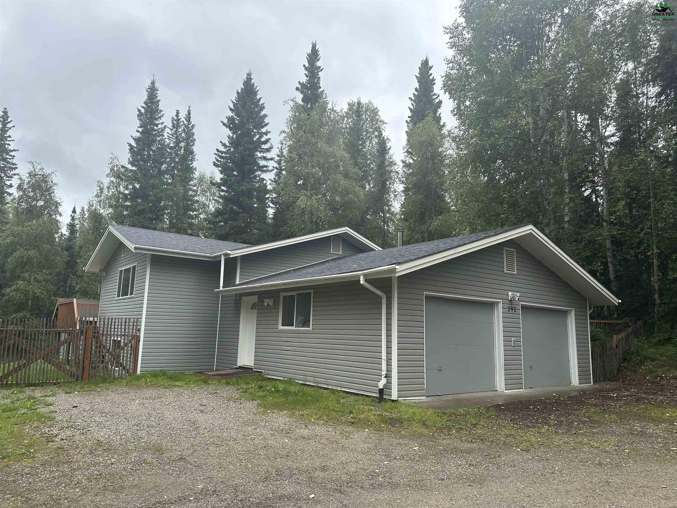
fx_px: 469
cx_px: 338
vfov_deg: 56.8
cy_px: 254
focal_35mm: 24
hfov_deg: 71.6
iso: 80
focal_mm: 6.86
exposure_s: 1/1272
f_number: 1.78
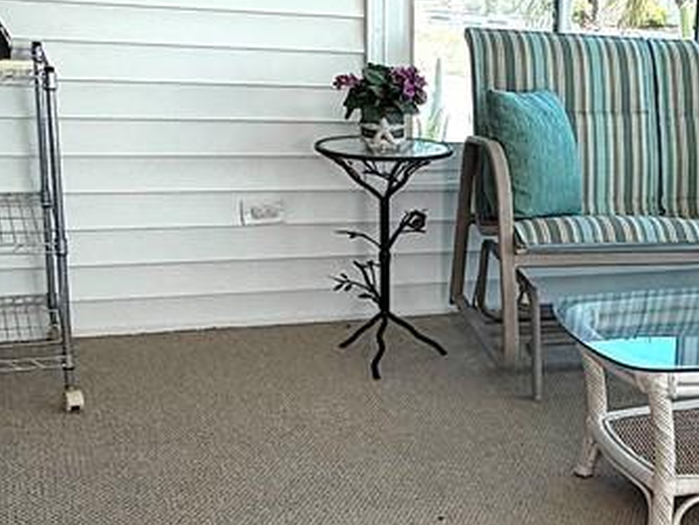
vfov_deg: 21.9
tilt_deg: -14.4
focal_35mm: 67
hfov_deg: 26.1
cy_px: 326
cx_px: 816
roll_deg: -5.4
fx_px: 1354
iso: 40
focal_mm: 2.22
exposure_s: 1/126
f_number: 2.2
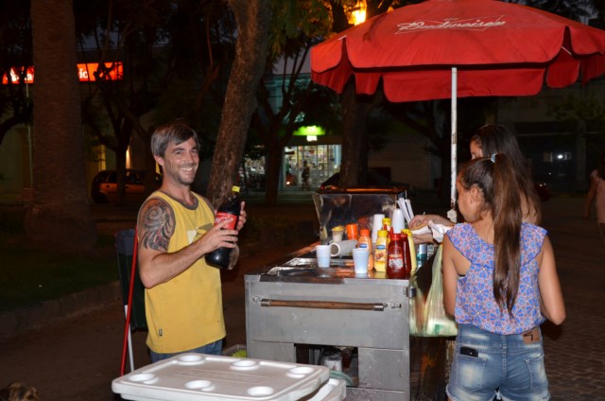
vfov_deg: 28.0
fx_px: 805
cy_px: 200
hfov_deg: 41.2
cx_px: 302
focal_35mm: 48
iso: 640
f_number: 4.5
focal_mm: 32
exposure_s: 1/60
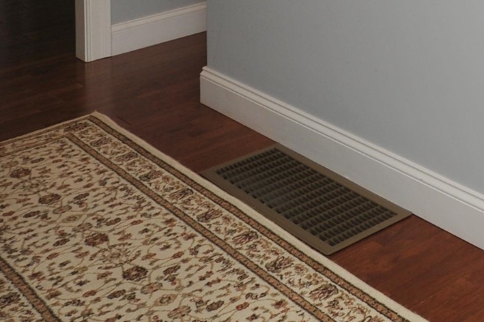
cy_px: -310
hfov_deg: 22.8
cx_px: 792
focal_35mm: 65
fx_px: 873
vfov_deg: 16.4
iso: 400
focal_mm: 15
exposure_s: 1/125
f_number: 7.1
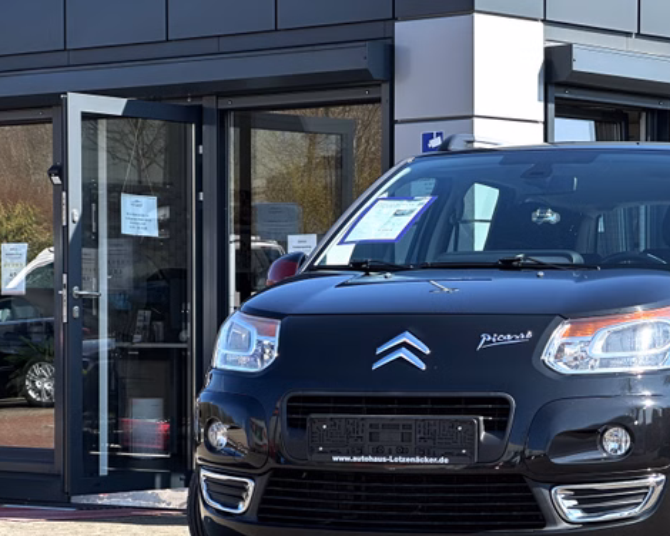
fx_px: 2538
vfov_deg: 12.0
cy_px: 422
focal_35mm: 128
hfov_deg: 15.0
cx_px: 520
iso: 32
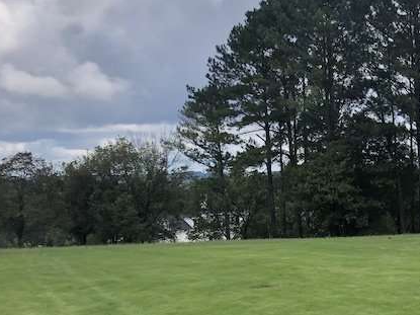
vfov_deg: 17.9
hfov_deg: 22.8
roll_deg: +1.8
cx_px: 451
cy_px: 292
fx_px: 982
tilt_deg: -5.3
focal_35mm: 81
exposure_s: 1/1012
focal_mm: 4
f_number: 1.8
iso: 20
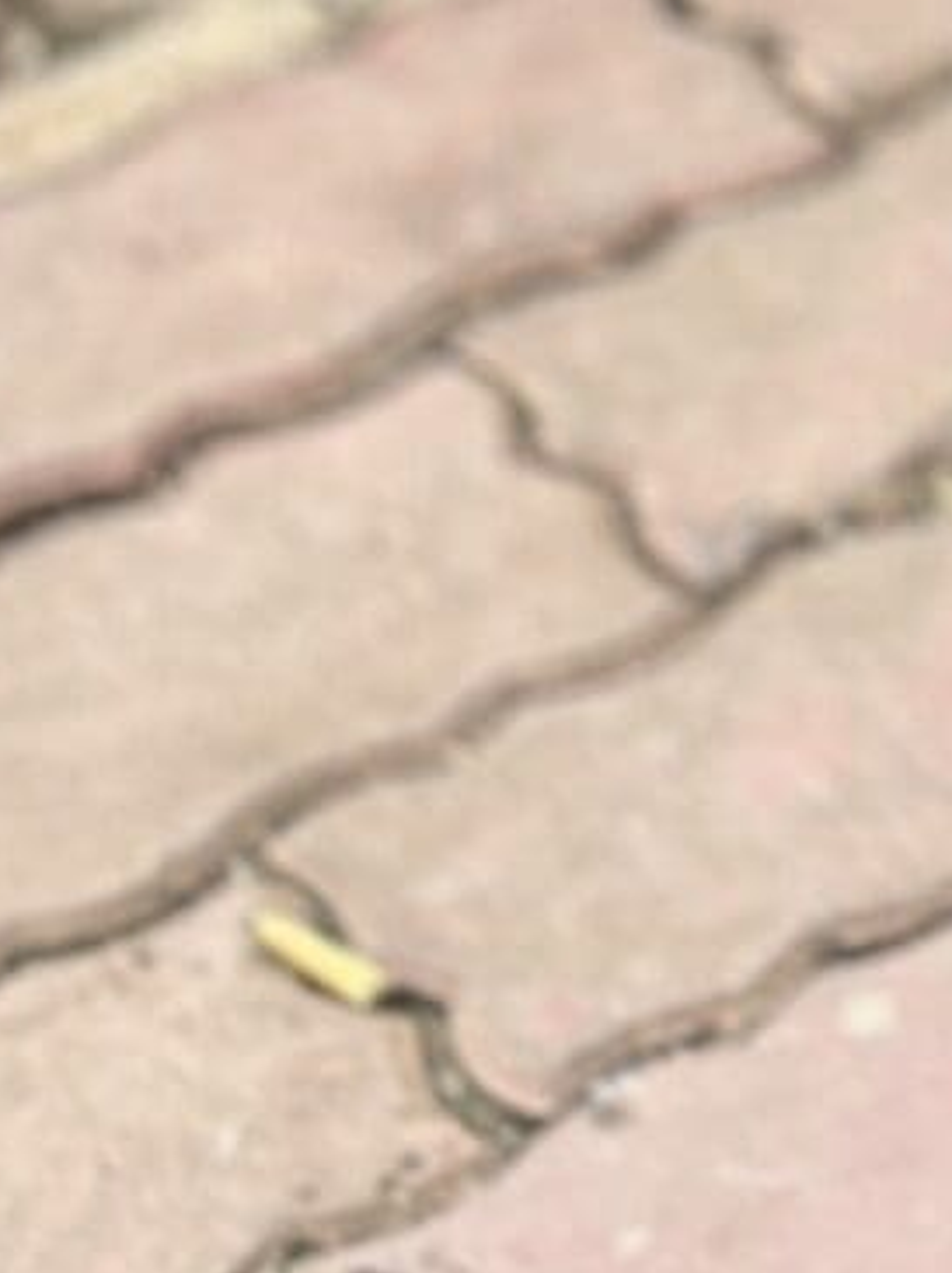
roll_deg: +1.2
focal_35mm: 337
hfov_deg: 4.2
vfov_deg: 5.6
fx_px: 12379
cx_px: 3138
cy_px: -1957
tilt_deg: -28.3
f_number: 1.78
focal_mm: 6.86
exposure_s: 1/704
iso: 80
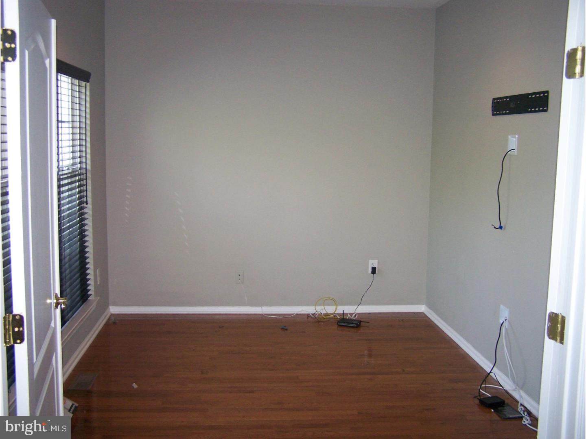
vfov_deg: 37.7
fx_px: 643
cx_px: 293
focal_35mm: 38
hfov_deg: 49.0
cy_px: 220
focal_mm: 6.3
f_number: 2.8
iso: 160
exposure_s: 1/60
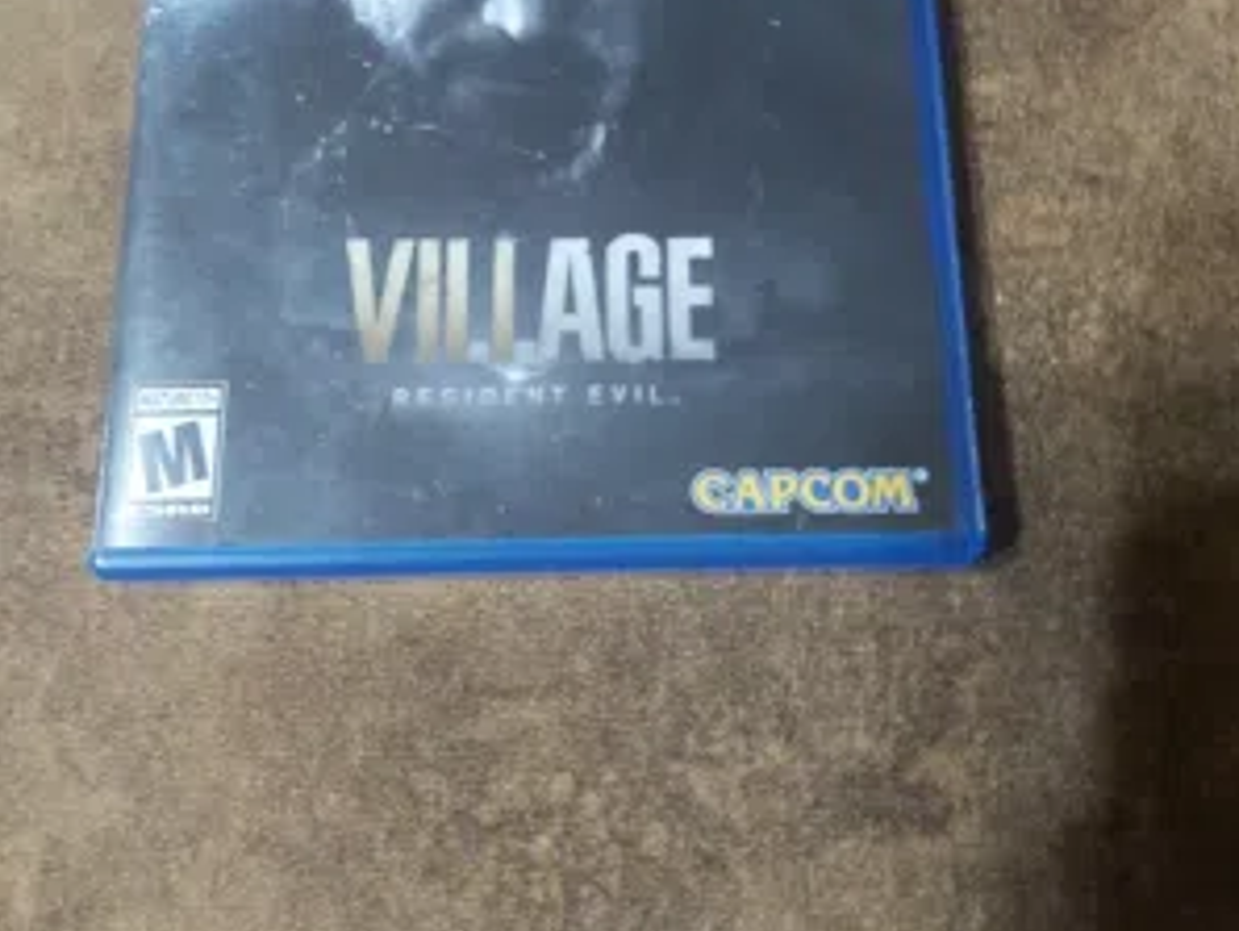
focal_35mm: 35
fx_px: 1253
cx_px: 622
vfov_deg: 39.9
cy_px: 263
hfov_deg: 52.6
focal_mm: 3.92
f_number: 1.7
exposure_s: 1/25
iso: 320
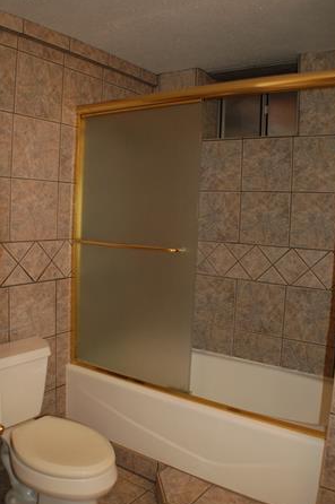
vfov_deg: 46.5
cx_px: 161
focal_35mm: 42
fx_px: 588
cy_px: 249
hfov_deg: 31.8
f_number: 4.2
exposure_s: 1/60
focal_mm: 26
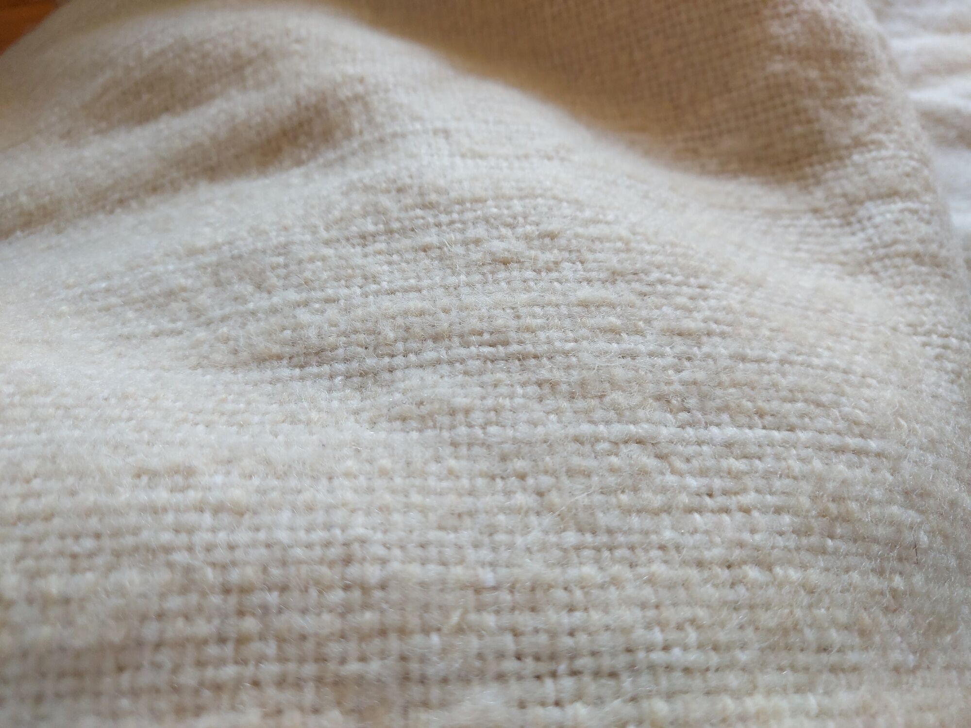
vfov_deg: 56.8
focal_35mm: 24
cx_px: 486
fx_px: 673
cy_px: 364
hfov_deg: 71.6
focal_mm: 5.23
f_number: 1.8
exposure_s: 1/60
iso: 160
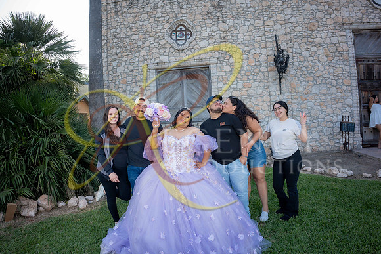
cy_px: 127
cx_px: 190
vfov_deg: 62.0
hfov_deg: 84.0
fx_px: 212
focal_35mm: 20
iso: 125
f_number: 2.8
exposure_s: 1/400
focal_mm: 20
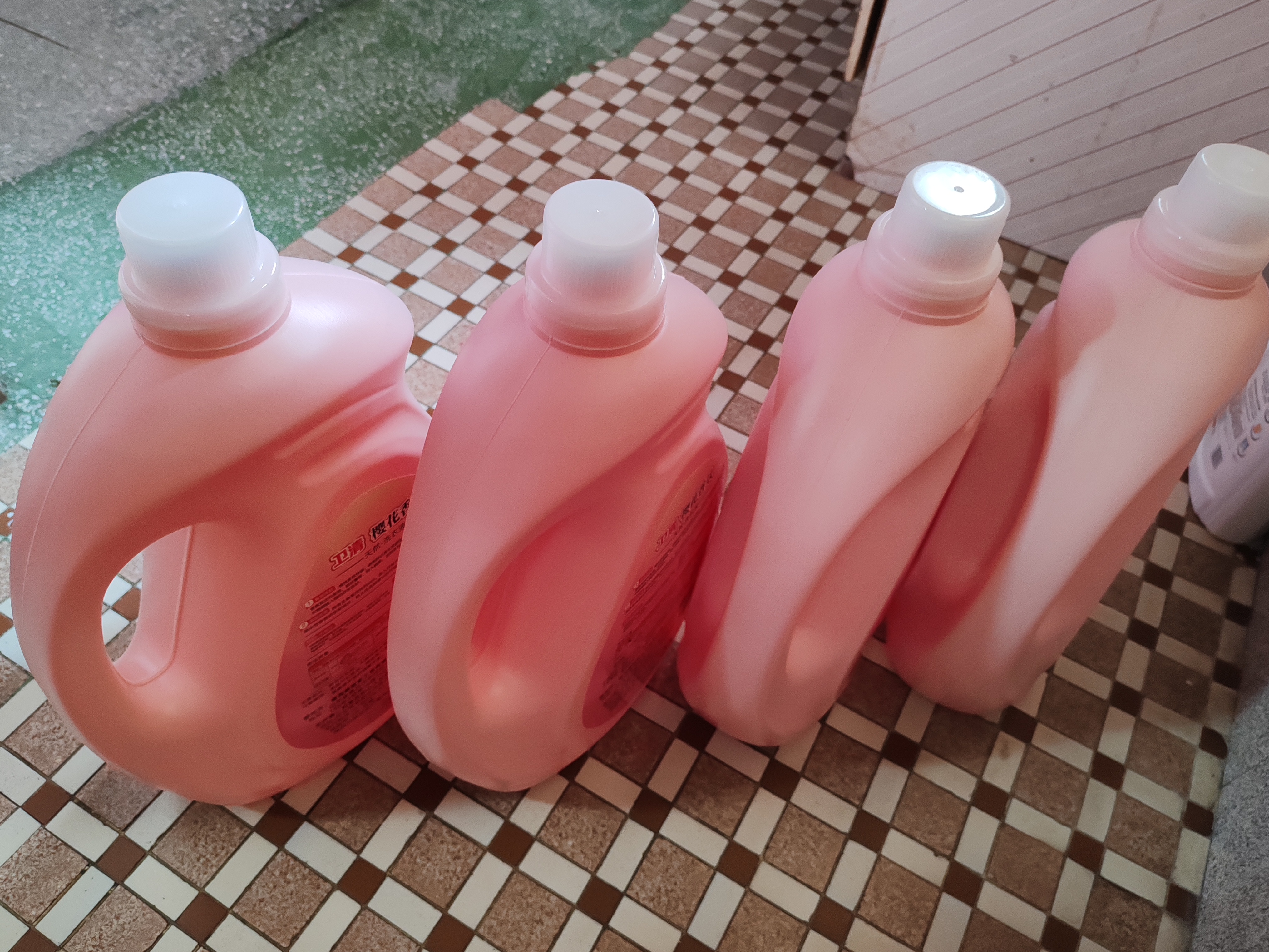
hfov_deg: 65.3
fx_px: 990
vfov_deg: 51.4
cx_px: 634
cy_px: 476
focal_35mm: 27
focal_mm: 6.12
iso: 1600
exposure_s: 1/50
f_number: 1.9
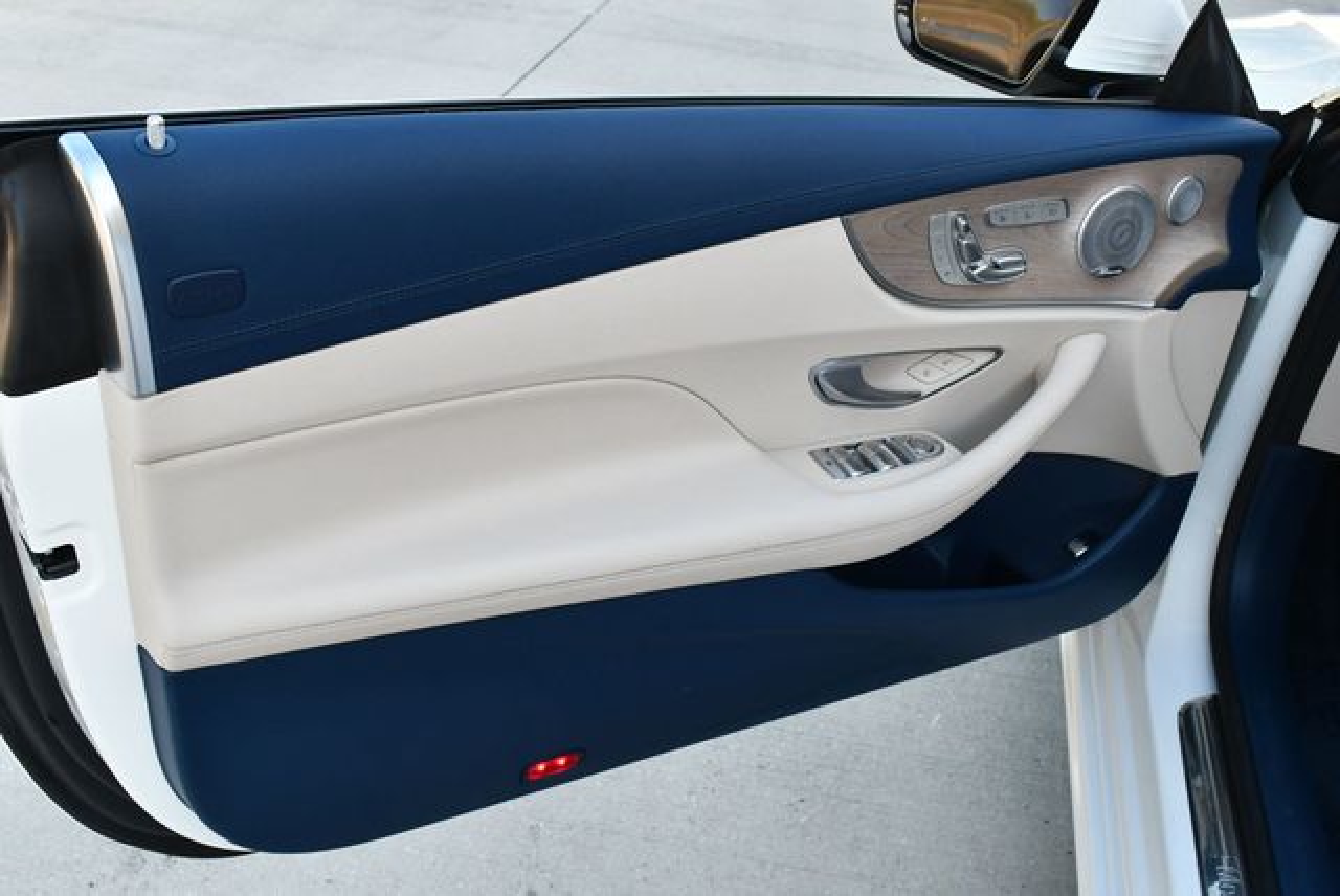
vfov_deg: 36.9
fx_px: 1341
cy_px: 448
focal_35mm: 36
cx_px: 670
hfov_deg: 53.1
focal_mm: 18
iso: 400
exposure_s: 1/250
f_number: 5.6
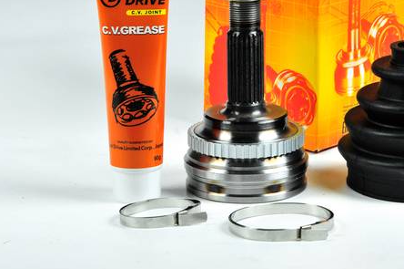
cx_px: 273
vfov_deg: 6.3
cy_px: 29
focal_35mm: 216
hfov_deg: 9.5
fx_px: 2421
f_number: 10
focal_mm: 80
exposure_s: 1/125
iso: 200
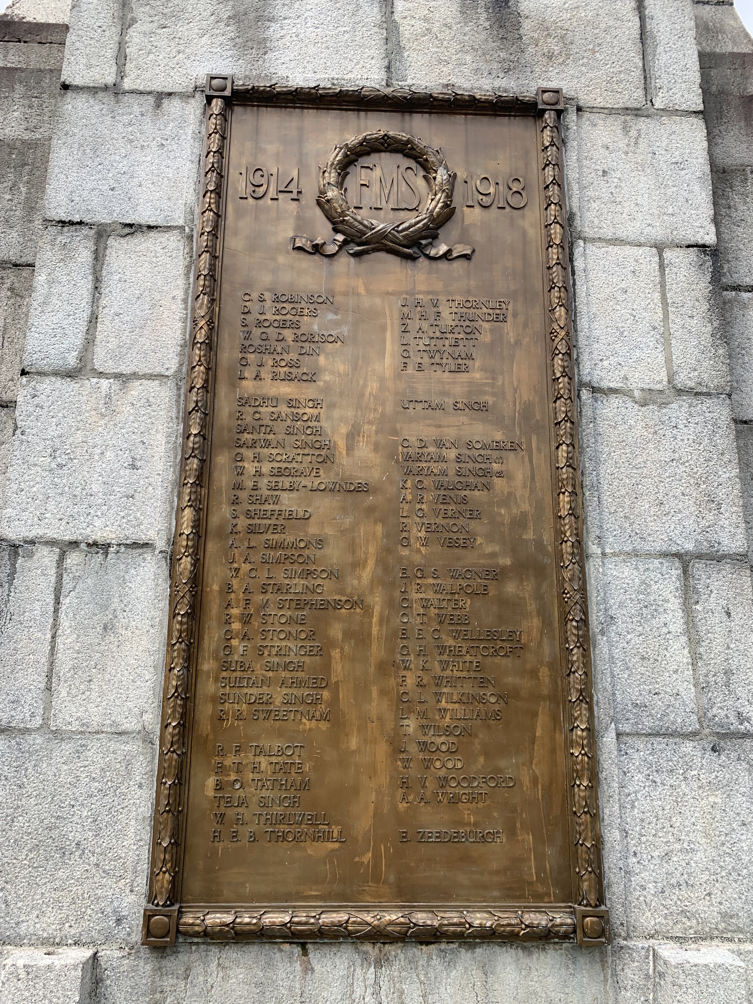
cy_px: 502
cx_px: 376
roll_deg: -0.3
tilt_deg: +15.5
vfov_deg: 67.3
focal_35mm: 26
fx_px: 754
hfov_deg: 53.1
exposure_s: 1/1282
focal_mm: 4.25
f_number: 1.8
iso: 25
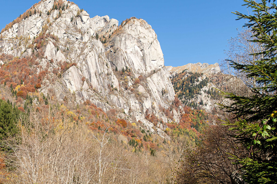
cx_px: 66
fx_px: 323
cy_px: 167
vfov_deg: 30.4
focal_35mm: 42
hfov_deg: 44.7
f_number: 8
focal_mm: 21
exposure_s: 1/125
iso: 64
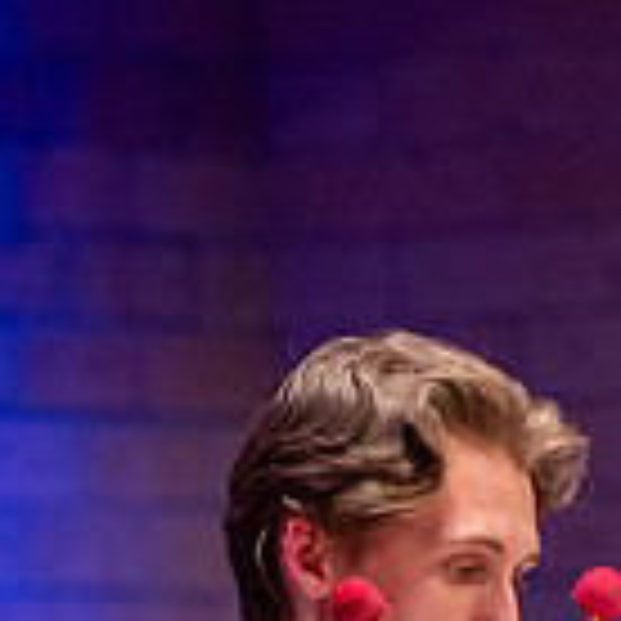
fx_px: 14857
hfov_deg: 2.4
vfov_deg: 2.4
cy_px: 859
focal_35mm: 732
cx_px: 450
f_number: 2.8
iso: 2000
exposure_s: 1/320
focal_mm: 135
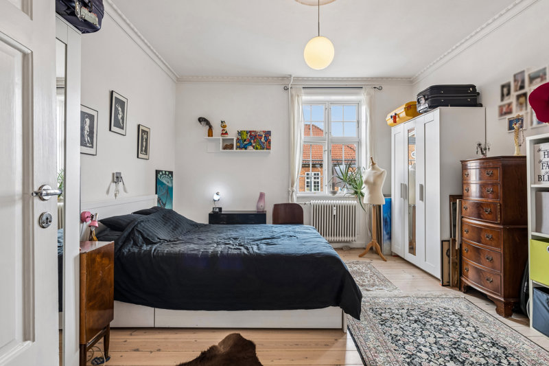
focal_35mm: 18
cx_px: 274
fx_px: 274
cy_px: 183
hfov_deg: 90.0
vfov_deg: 67.4
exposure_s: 1/2
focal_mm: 18
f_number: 11
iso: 160
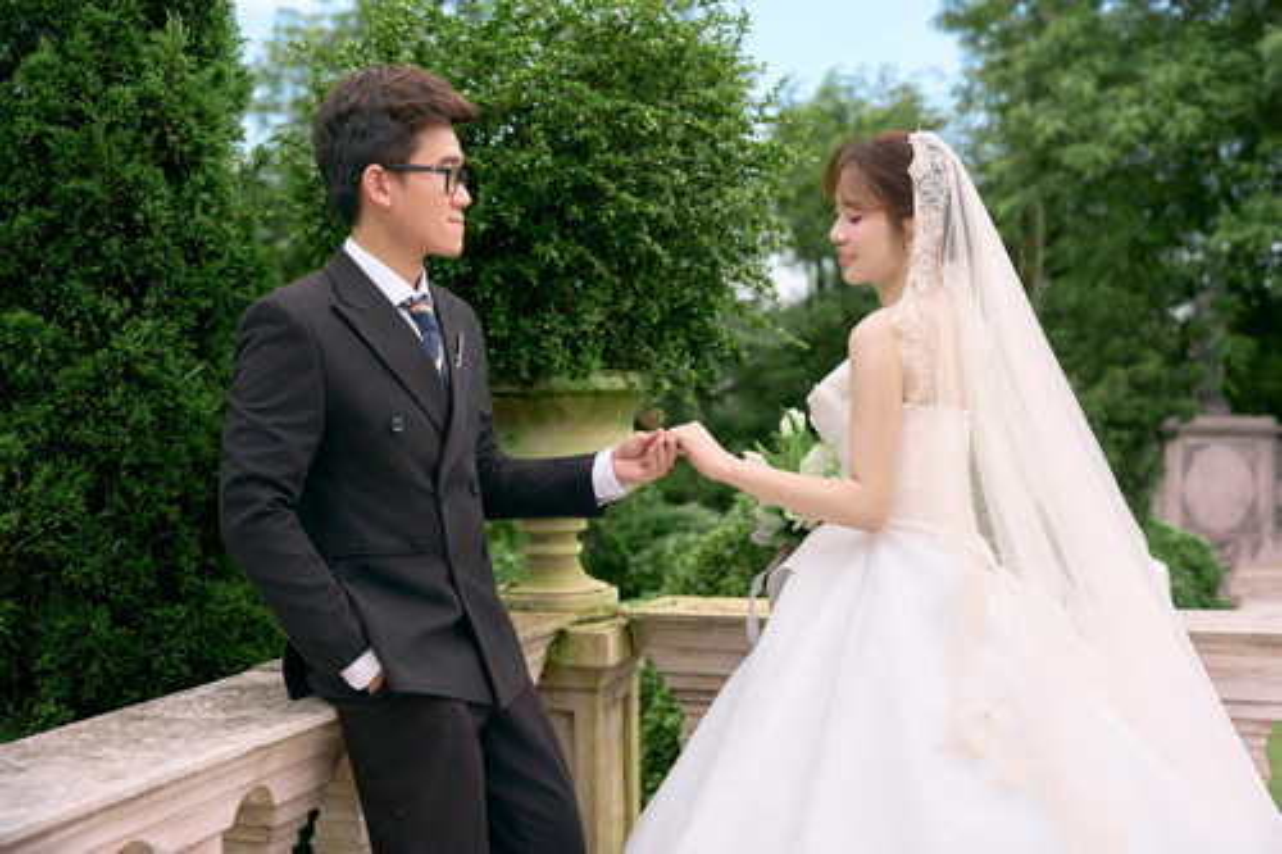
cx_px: 641
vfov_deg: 32.0
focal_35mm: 42
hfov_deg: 46.6
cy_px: 427
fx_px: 1488
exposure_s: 1/500
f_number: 3.2
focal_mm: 41.8
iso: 200
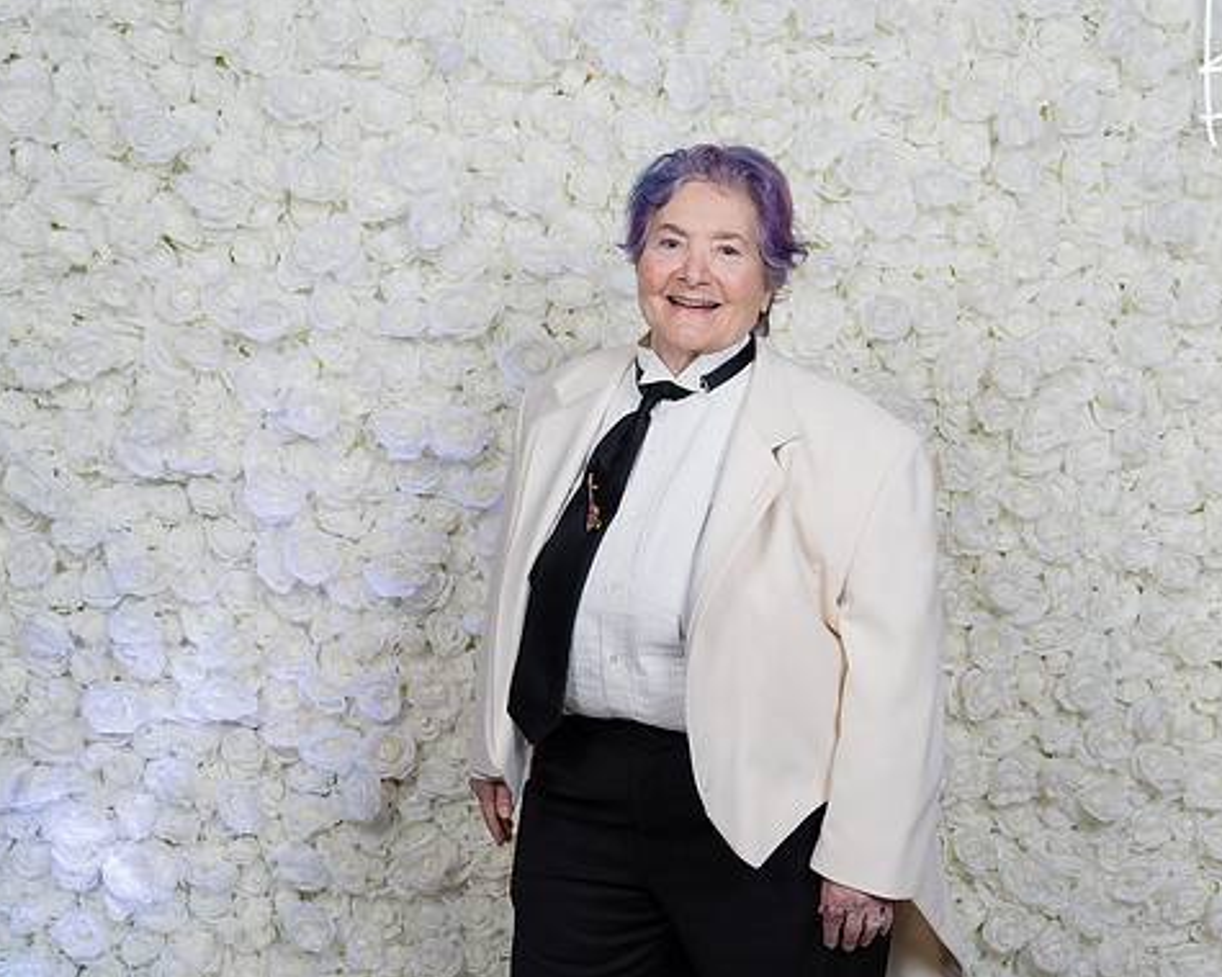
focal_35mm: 47
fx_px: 1700
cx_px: 715
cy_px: 495
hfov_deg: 39.4
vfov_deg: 32.1
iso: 500
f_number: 5.6
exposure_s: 1/200
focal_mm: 41
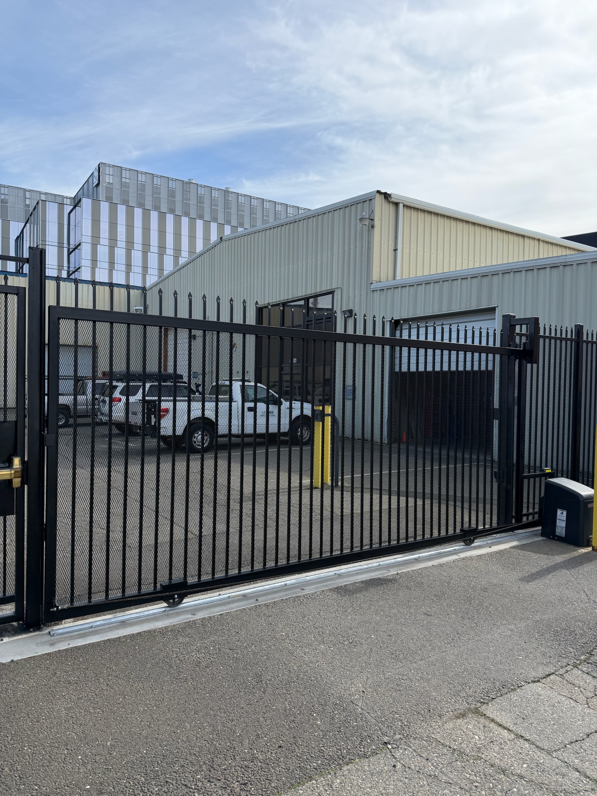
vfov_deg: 71.6
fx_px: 552
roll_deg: -1.0
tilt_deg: +1.8
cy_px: 398
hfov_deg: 56.8
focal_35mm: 24
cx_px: 298
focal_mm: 6.76
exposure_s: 1/3953
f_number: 1.78
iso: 100
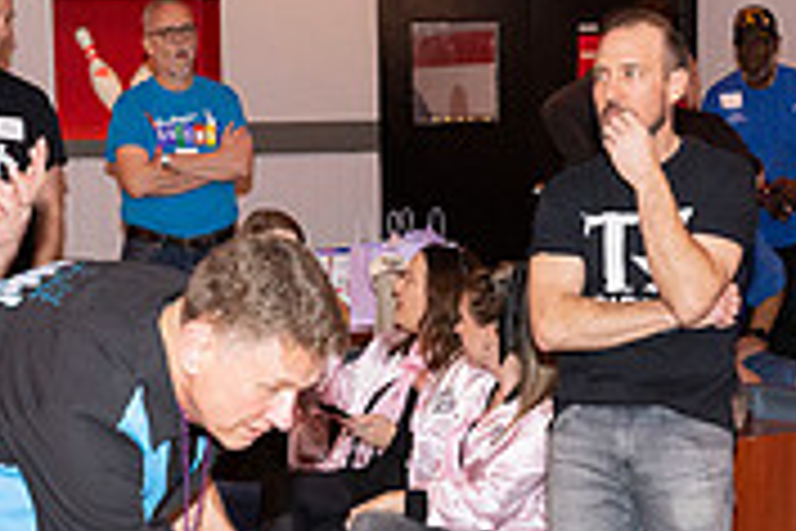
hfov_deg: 21.5
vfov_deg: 14.1
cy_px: 556
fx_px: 2100
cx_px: 391
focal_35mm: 95
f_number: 5.6
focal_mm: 29
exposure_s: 1/100
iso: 2000
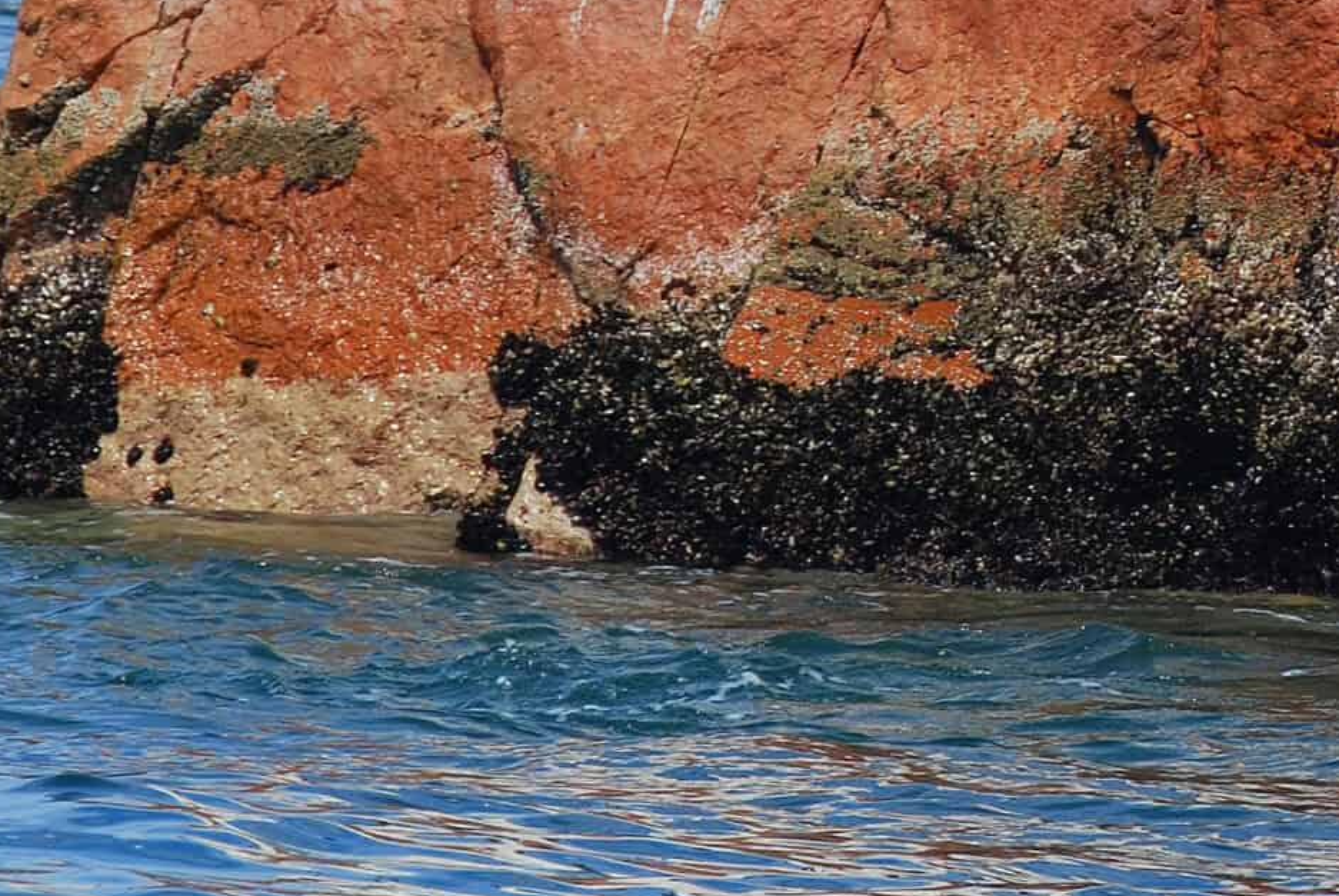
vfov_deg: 2.6
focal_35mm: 533
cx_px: 1588
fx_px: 19846
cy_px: -317
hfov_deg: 3.9
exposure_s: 1/250
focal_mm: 130
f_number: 9.5
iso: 100
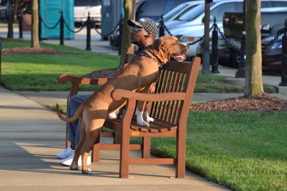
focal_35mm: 188
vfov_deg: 7.3
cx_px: 144
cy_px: 96
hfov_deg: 11.0
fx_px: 1495
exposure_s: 1/125
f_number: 5.6
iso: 125
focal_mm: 125
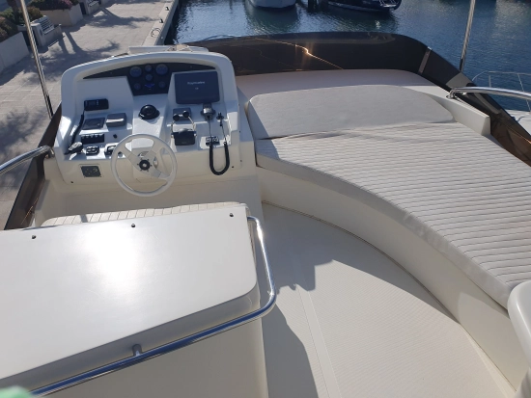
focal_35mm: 26
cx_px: 266
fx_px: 399
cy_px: 199
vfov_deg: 53.1
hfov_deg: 67.3
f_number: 2.4
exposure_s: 1/5552
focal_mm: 4.32
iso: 50
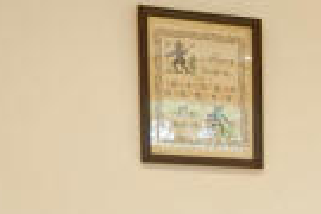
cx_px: 686
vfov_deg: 9.8
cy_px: 329
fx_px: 1213
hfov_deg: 12.7
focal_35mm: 136
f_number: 13
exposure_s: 1/1.25
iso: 100
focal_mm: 28
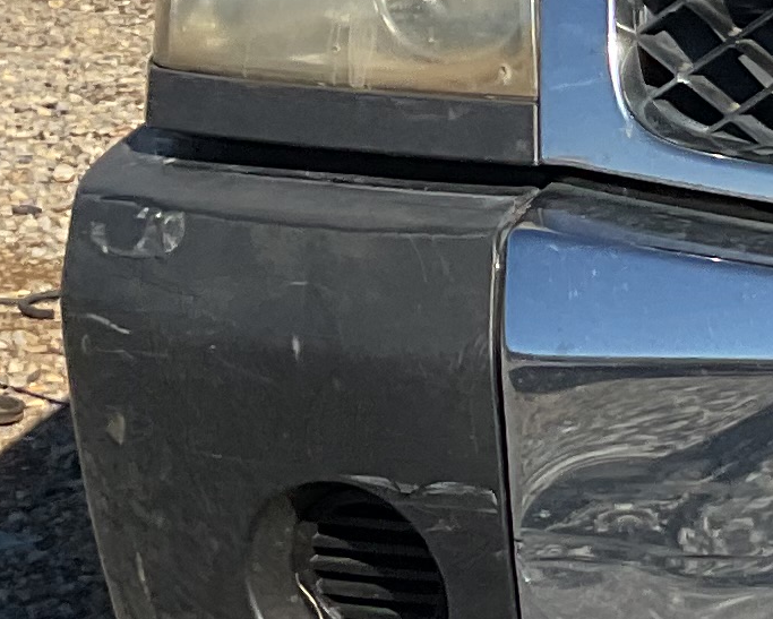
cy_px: 74
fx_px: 3822
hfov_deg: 10.7
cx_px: 1500
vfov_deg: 9.2
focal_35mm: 167
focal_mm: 3
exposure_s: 1/1912
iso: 16
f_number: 1.8
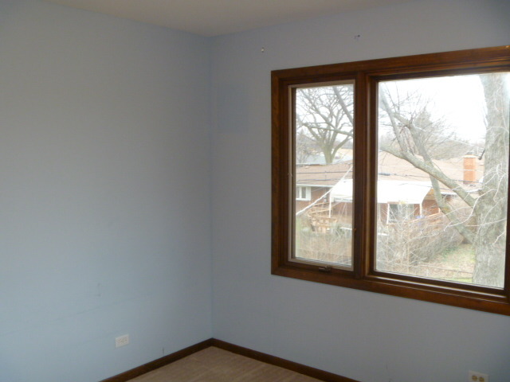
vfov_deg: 40.7
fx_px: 516
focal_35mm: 35
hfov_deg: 52.6
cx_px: 255
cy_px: 191
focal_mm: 6.3
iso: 160
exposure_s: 1/30
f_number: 3.5
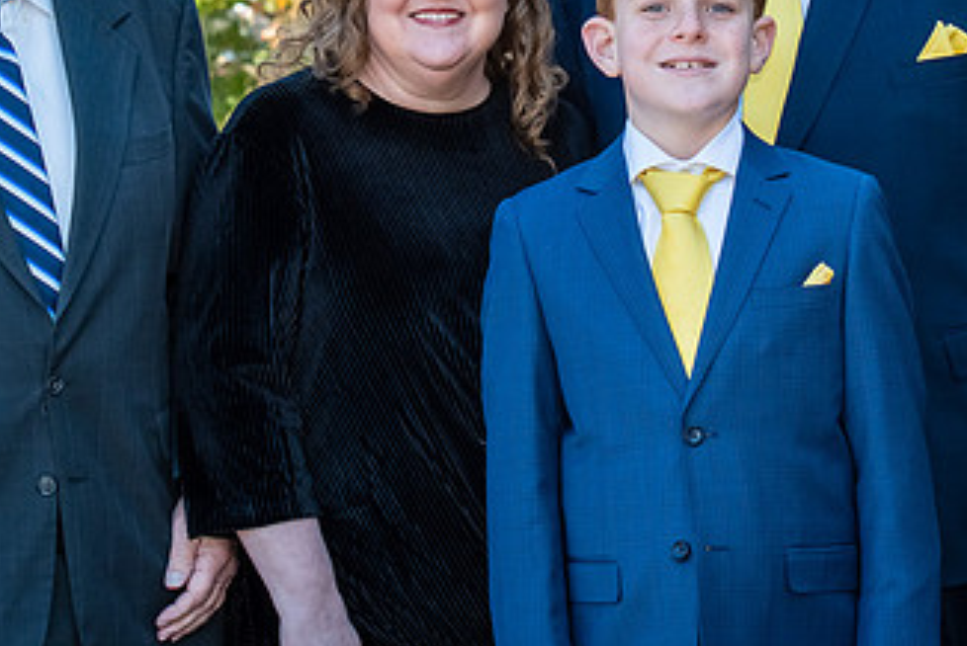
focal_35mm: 208
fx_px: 5592
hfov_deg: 9.9
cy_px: 43
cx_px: 555
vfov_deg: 6.6
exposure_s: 1/250
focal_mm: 70
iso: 500
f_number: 7.1
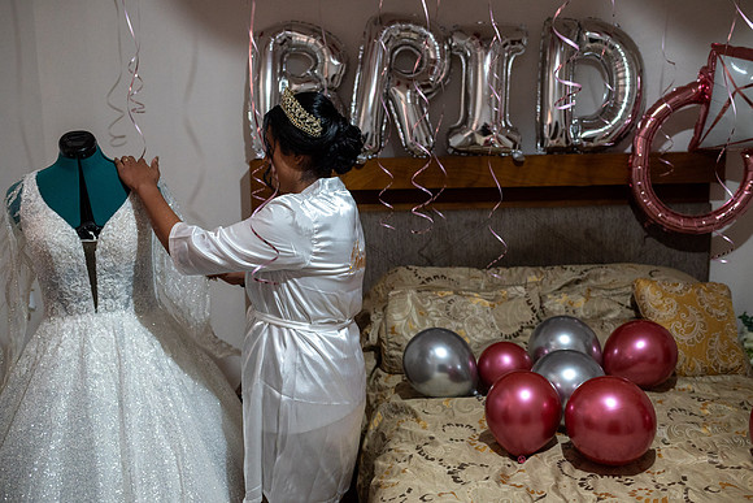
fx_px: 732
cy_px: 252
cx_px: 376
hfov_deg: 54.4
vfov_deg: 37.9
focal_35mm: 35
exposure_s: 1/125
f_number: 3.5
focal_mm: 35
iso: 1600
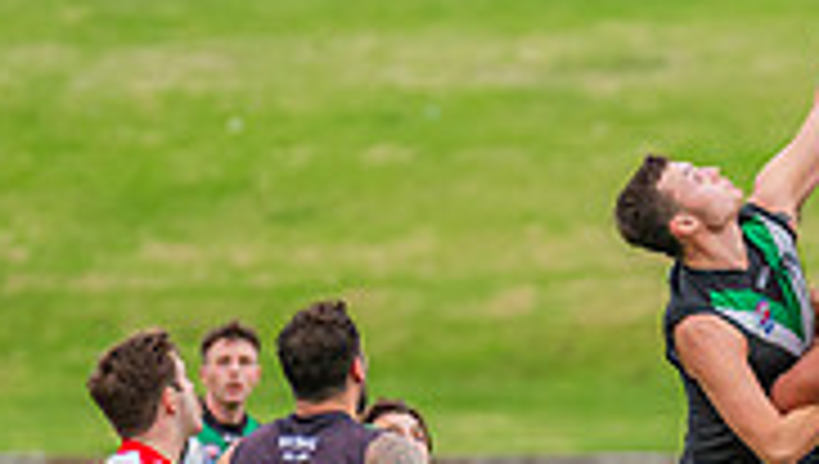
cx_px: 874
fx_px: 19791
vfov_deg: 1.3
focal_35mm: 910
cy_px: 472
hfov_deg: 2.4
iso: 800
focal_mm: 250
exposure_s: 1/1000
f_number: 4.5
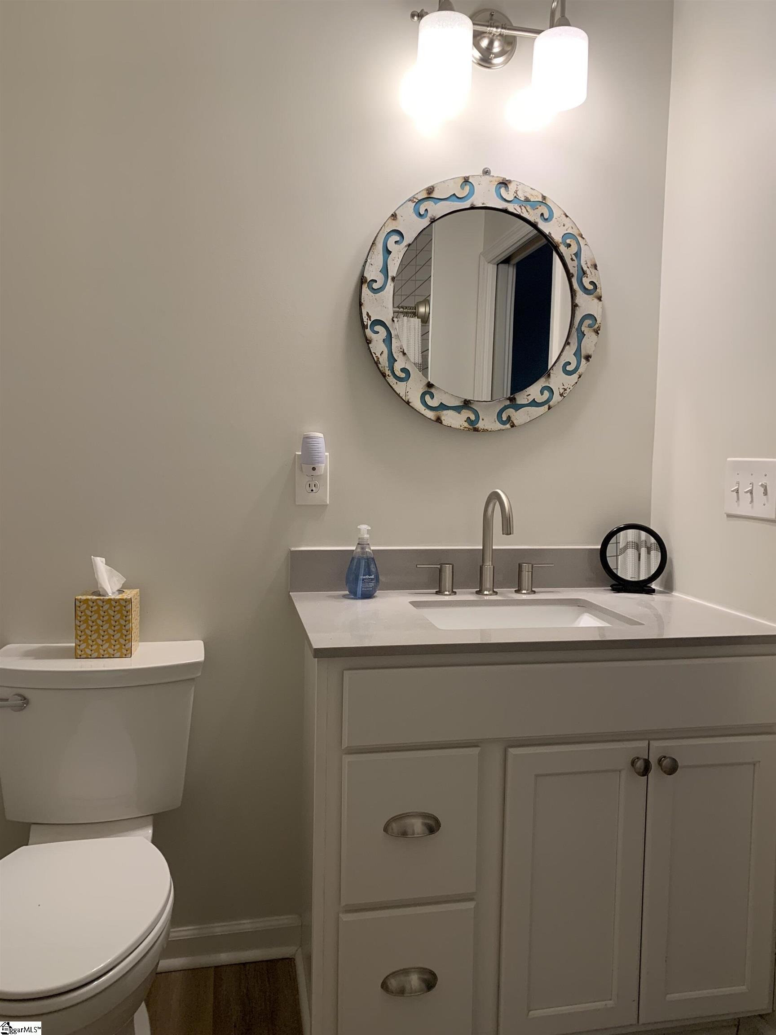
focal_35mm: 26
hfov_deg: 53.1
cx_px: 388
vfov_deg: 67.3
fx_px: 777
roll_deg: -0.4
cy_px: 518
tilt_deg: -4.6
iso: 100
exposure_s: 1/85
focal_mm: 4.25
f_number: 1.8
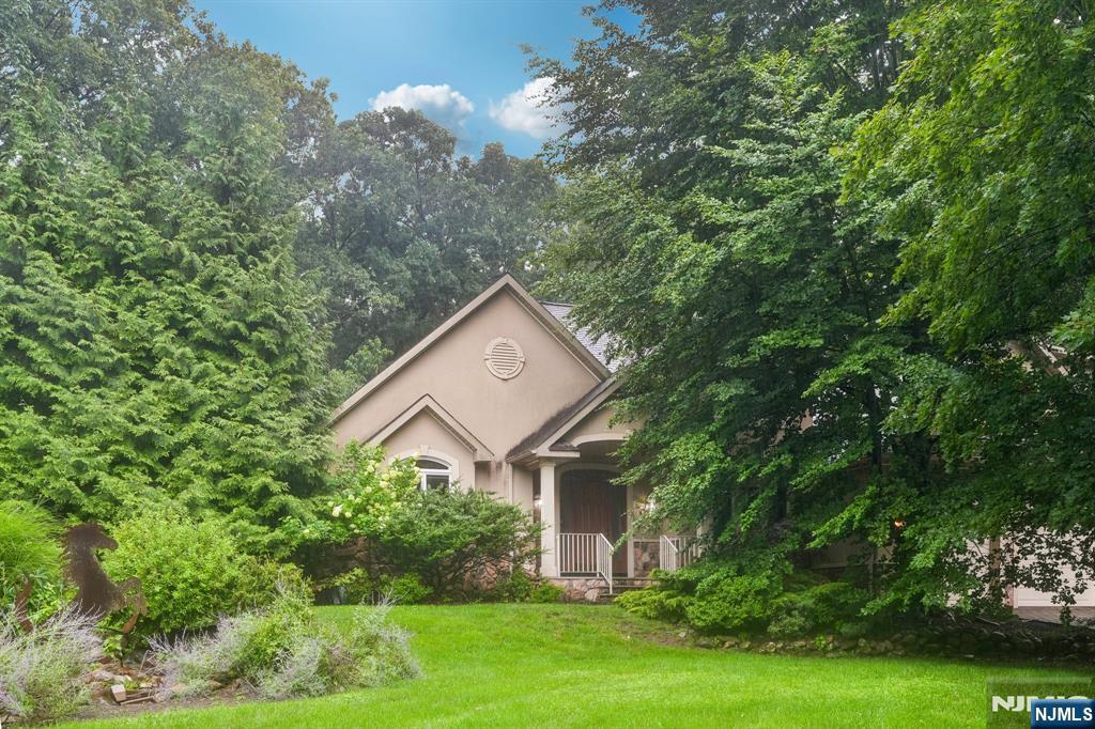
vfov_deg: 38.3
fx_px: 1049
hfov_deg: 55.1
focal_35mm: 34
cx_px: 548
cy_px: 364
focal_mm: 34.5
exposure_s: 1/20
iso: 400
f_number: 9
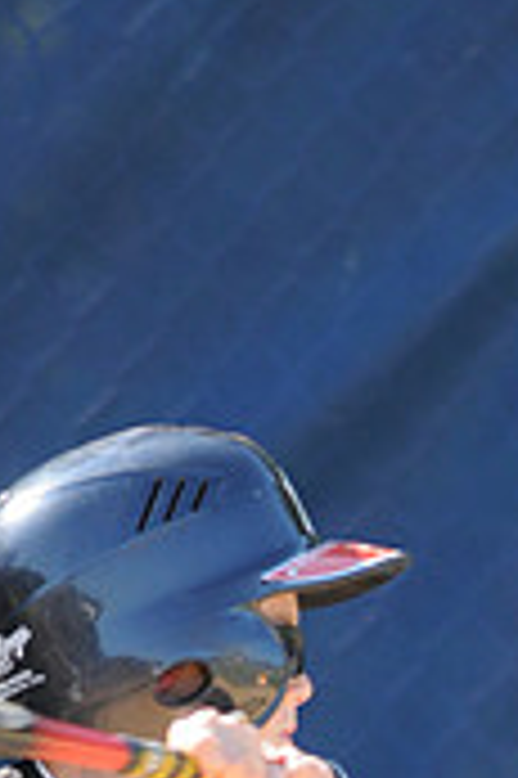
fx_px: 32654
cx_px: 444
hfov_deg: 0.9
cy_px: 1205
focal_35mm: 1510
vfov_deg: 1.4
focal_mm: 300
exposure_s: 1/500
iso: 400
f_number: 4
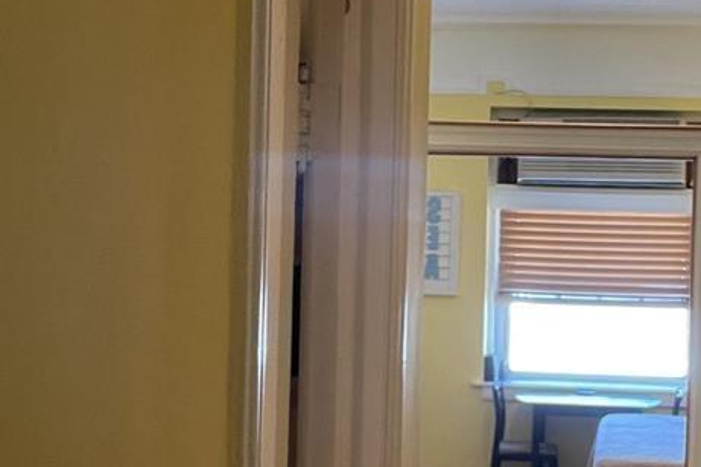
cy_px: 272
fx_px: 1265
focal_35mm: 65
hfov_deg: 30.7
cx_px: 474
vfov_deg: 20.9
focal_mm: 2.71
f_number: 2.2
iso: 200
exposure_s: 1/60
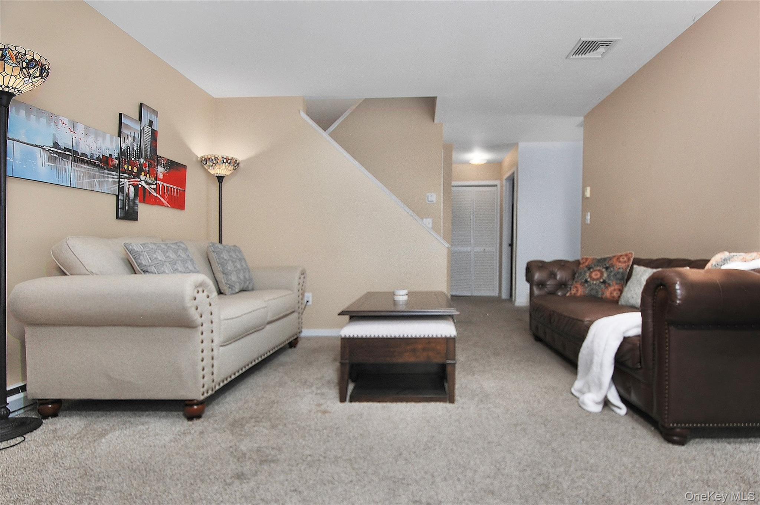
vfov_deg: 77.2
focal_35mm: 15
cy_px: 252
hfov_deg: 100.4
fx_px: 316
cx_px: 380
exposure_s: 1/60
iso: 200
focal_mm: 10
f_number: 14
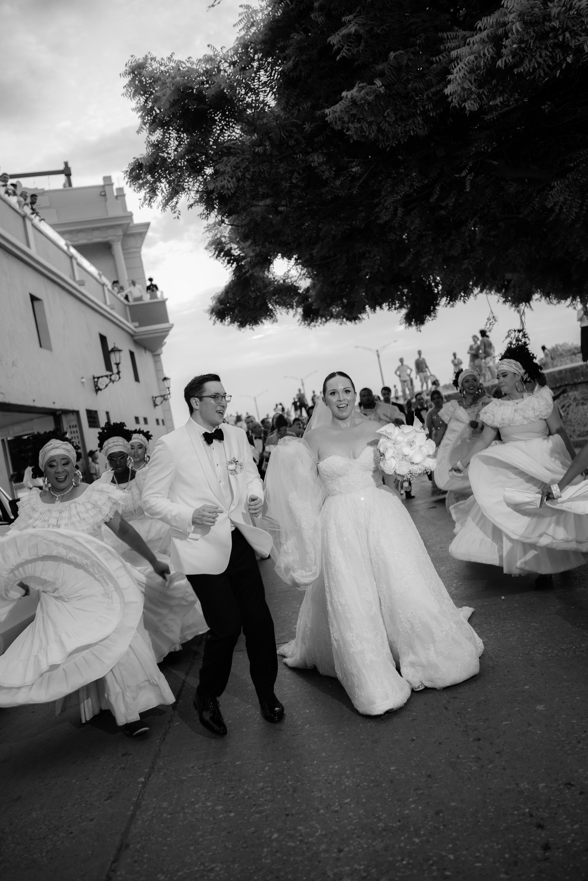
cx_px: 294
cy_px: 440
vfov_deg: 54.4
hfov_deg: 37.9
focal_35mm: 35
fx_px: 857
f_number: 2.5
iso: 500
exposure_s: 1/200
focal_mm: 35
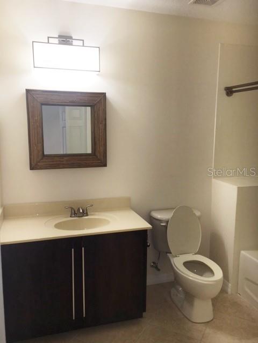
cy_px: 172
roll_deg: -0.3
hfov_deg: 48.2
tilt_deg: -7.4
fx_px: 288
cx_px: 129
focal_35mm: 29
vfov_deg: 61.7
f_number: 2.2
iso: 25
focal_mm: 4.15
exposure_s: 1/50
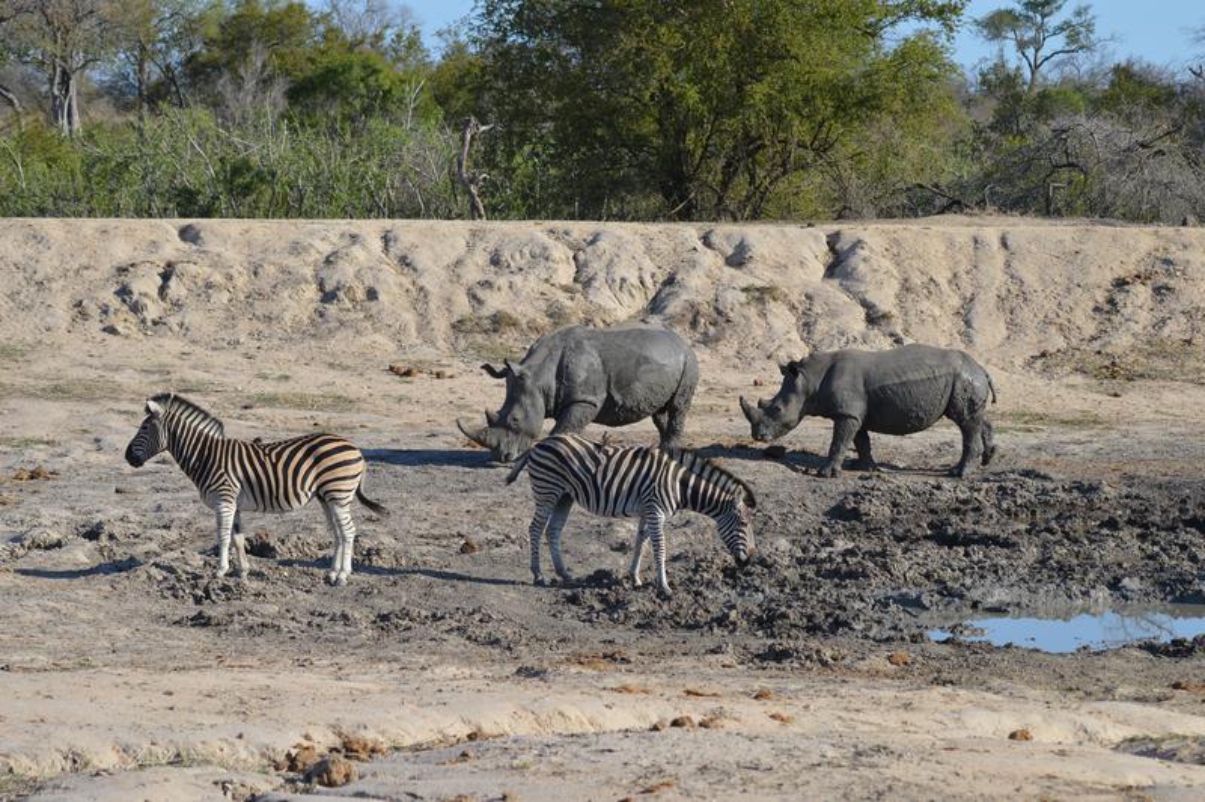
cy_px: 401
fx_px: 4314
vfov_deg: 10.6
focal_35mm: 129
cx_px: 602
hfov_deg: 15.9
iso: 110
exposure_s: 1/500
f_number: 5.6
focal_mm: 86
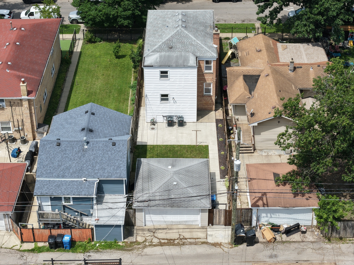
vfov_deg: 21.0
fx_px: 716
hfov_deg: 27.8
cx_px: 177
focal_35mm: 70
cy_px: 132
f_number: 2.8
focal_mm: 19.35
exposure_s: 1/2000
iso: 200
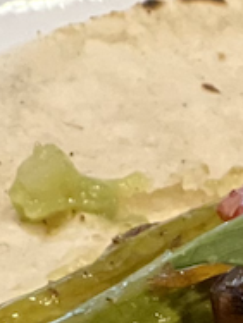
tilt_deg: -37.2
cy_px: 937
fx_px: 5120
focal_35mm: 547
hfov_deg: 2.7
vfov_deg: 3.5
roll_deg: -3.6
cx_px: 698
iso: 250
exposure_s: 1/40
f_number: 2.8
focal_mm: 9
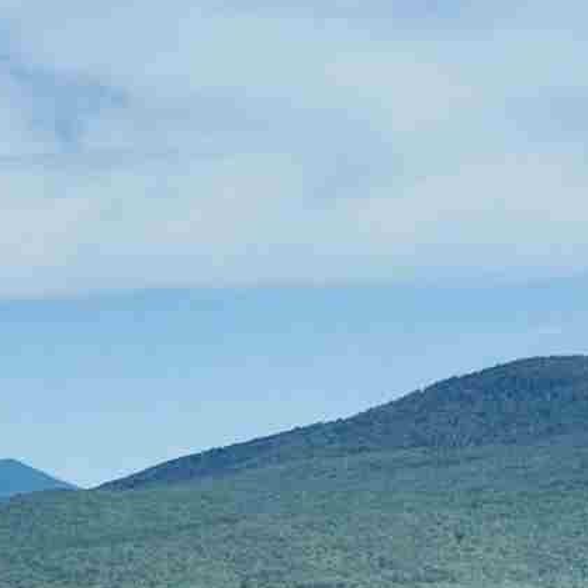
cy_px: 1524
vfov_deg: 9.6
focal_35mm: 156
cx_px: -1206
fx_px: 2998
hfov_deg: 9.0
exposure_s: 1/1600
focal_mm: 12.29
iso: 100
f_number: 2.8
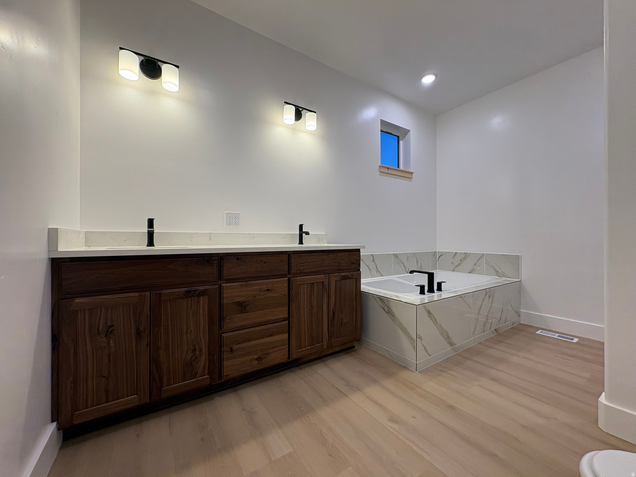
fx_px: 257
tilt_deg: -0.1
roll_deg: +0.3
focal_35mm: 14
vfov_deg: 85.7
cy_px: 238
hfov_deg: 102.1
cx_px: 318
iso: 100
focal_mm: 2.22
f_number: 2.2
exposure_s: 1/120
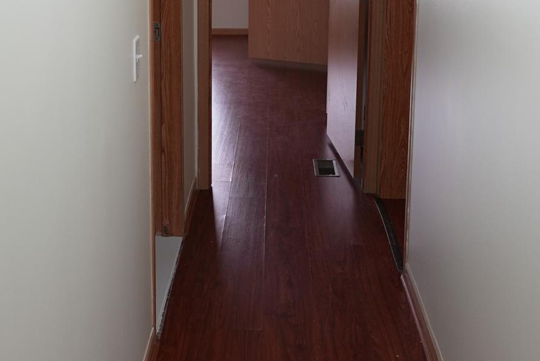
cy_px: 26
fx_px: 825
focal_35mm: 55
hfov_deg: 36.2
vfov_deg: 23.9
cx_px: 233
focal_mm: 24
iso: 800
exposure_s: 1/125
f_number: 3.2
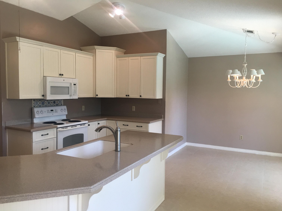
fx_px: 236
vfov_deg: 48.2
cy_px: 106
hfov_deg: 61.7
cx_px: 141
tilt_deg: -2.3
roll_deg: -0.4
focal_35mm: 29
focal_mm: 4.15
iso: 25
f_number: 2.2
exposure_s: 1/30
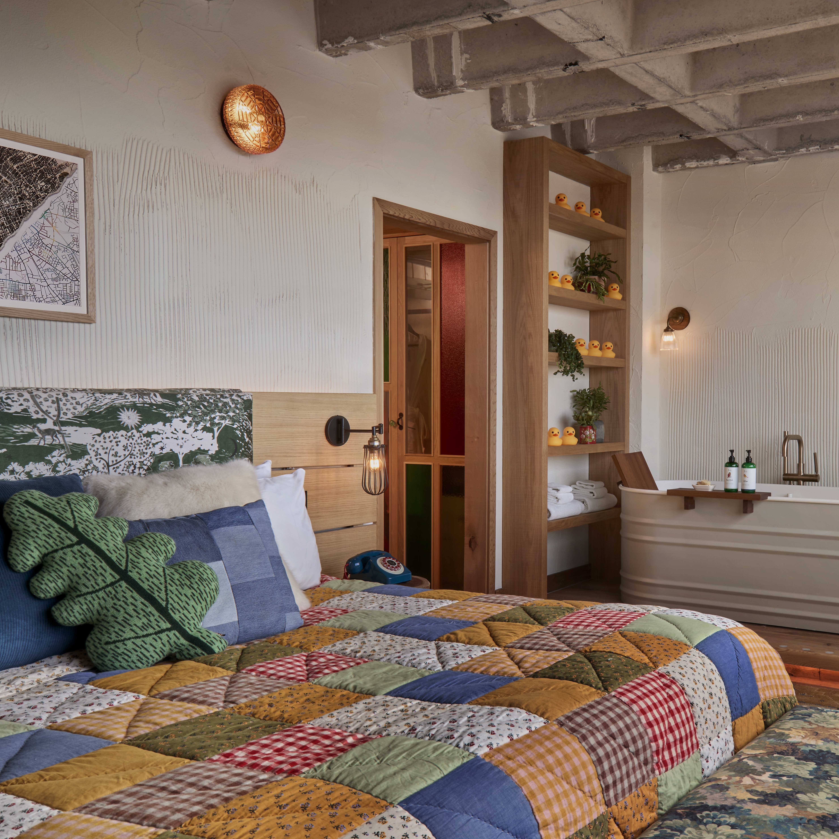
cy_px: 424
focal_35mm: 35
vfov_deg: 47.2
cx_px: 610
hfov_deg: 45.9
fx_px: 960
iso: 200
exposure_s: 1/13
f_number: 16
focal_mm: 26
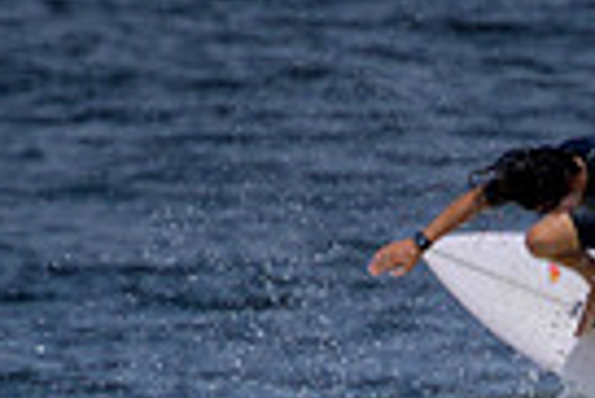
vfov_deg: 0.4
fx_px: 56353
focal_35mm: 3406
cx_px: 822
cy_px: 772
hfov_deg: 0.6
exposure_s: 1/2000
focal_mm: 800
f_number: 11
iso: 400
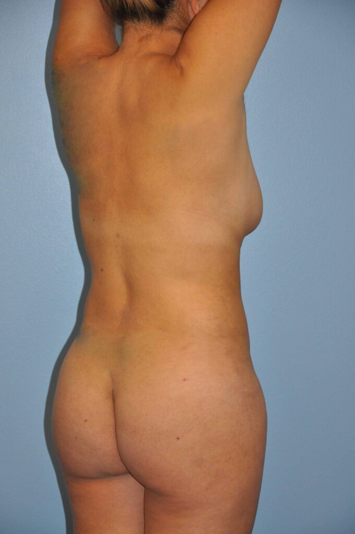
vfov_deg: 17.1
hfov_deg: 11.4
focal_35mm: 120
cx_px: 178
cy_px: 267
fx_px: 1780
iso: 800
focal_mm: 80
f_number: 5.3
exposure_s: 1/60
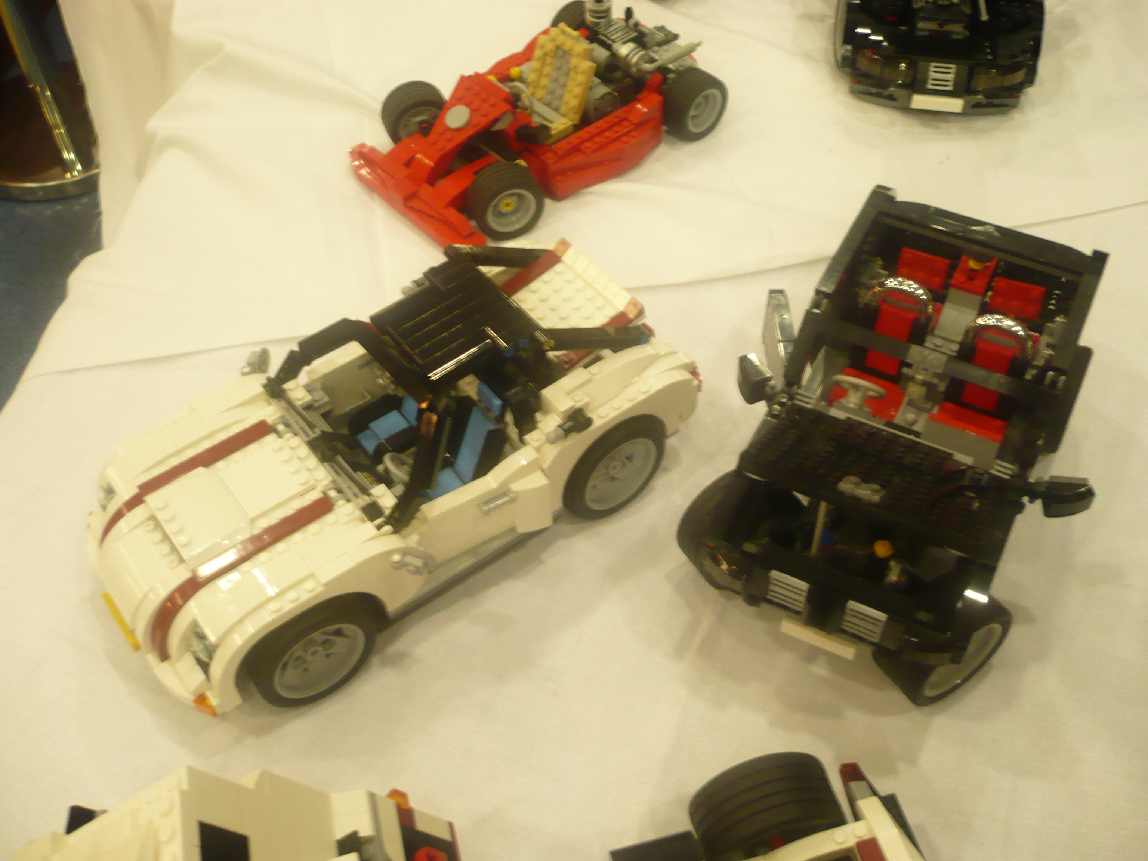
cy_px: 430
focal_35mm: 35
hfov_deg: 52.6
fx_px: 1161
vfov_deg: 40.7
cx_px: 574
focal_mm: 5.8
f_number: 2.8
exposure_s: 1/15
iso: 200
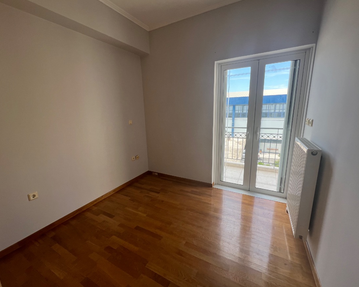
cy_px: 145
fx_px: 149
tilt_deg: -11.5
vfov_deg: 88.0
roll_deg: +1.7
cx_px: 175
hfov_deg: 100.7
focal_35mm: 14
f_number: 1.8
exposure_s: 1/121
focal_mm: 1.57
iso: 32
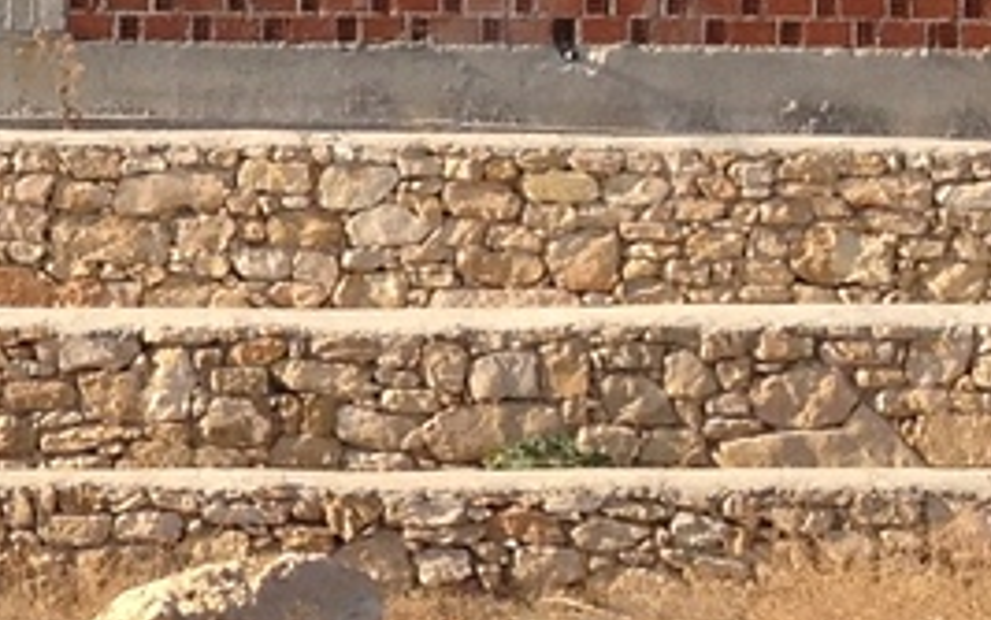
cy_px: 52
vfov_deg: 5.9
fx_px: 5997
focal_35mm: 222
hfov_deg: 8.7
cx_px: -1251
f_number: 2.4
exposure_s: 1/1284
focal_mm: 4.28
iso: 50
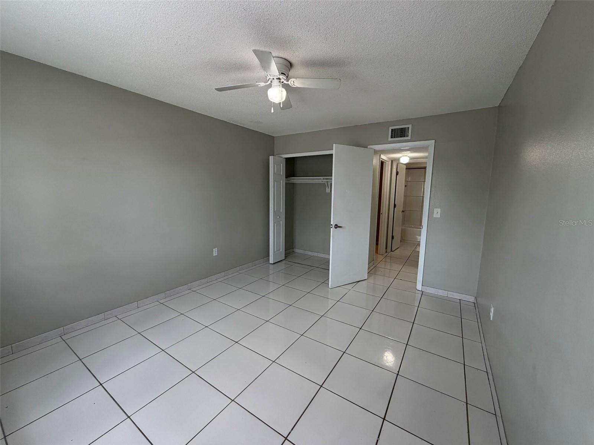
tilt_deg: -8.1
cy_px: 222
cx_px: 297
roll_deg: -0.3
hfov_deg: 102.1
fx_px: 240
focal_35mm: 14
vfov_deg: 85.7
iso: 160
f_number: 2.2
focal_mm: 2.22
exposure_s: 1/120
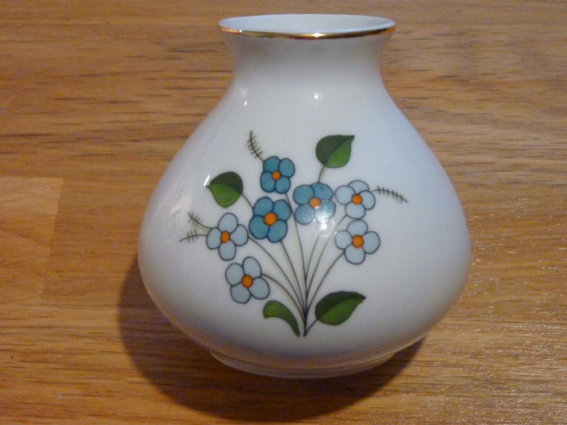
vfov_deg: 19.6
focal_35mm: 75
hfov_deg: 26.0
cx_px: 284
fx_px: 1228
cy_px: 212
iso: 800
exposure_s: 1/25
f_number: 3.4
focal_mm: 13.3
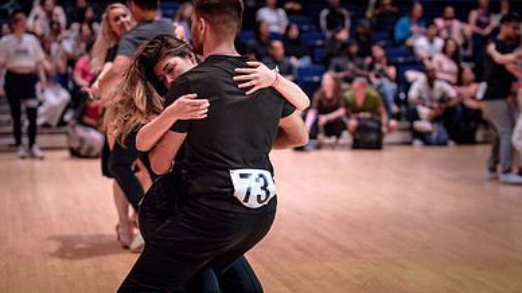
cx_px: 297
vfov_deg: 13.0
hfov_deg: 22.9
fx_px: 1287
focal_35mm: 93
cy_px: 157
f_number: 1.4
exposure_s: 1/200
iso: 1250
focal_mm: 50
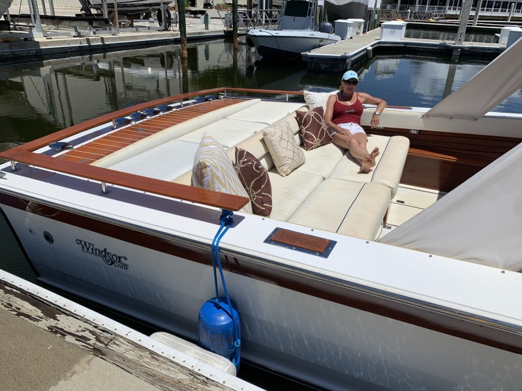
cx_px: 261
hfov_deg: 67.3
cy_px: 196
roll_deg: -2.4
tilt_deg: -28.9
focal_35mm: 26
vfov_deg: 53.1
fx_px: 392
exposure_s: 1/6897
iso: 25
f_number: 1.8
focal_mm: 4.25
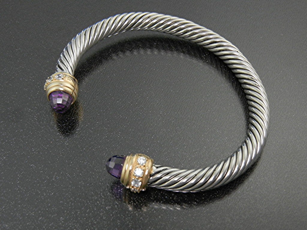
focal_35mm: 52
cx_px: 154
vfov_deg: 28.0
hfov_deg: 36.8
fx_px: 461
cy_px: 115
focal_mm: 9.3
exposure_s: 1/30
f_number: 7.8
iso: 800
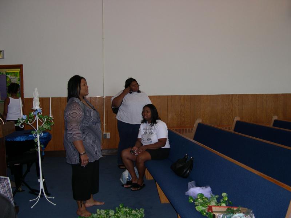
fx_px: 319
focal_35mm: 38
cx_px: 146
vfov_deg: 37.7
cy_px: 109
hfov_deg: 49.0
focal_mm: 8
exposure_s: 1/60
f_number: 2.8
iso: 156
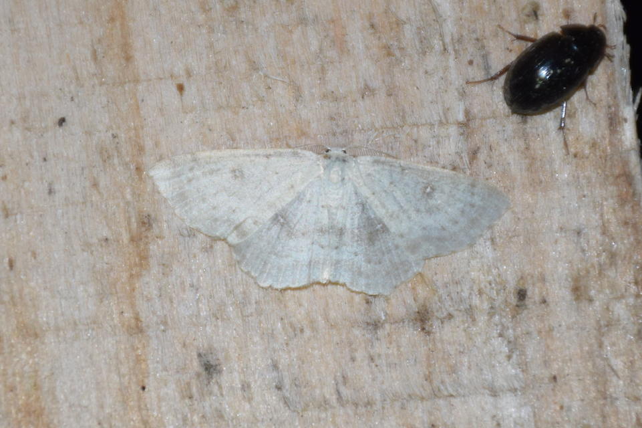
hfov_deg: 9.8
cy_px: 214
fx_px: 3744
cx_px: 321
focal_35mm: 210
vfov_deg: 6.5
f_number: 5.6
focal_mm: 140
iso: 320
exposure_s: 1/60
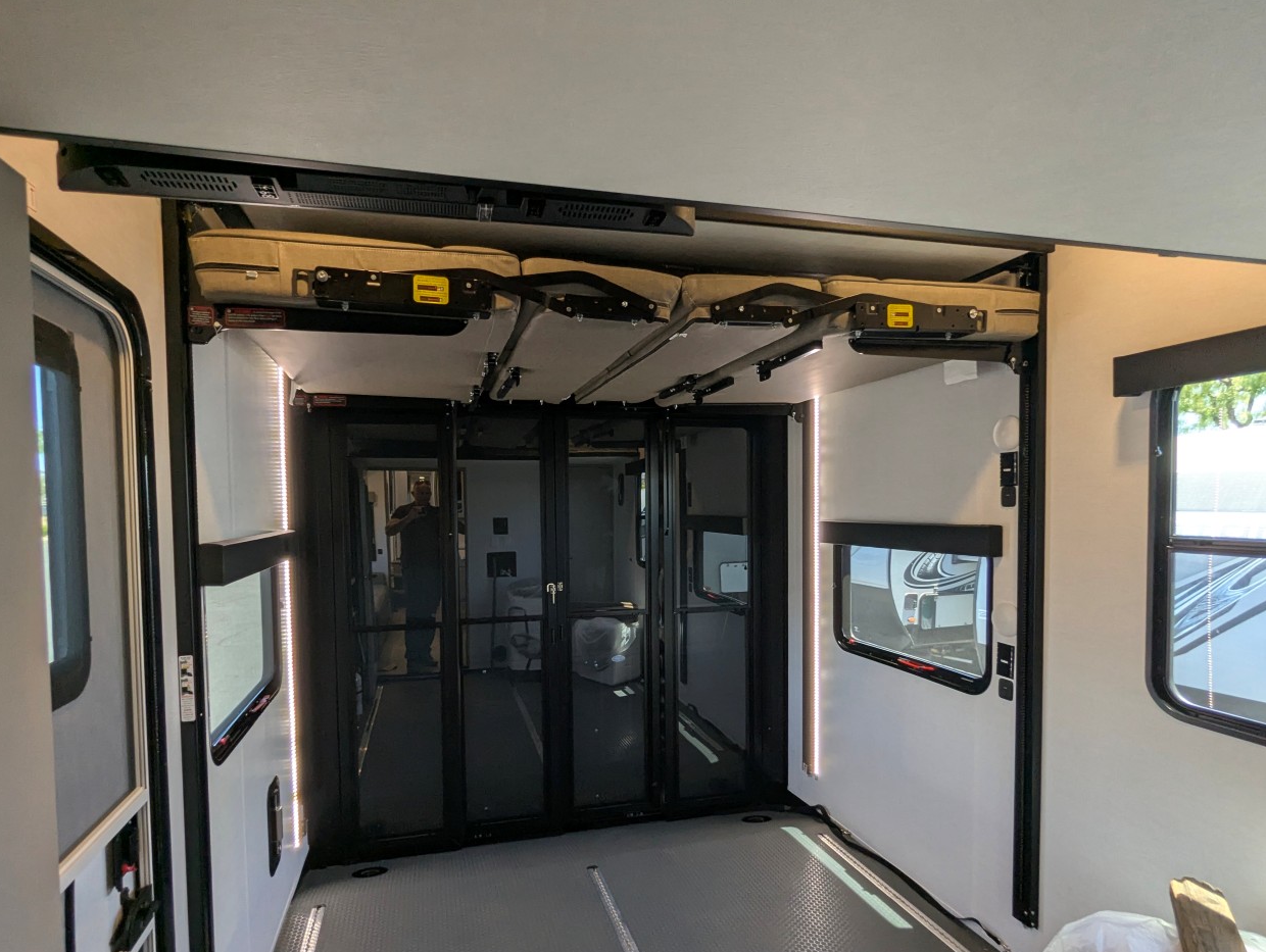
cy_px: 532
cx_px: 592
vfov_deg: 71.5
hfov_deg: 87.6
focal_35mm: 18
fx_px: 659
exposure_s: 1/76.8
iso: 112
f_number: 2.2
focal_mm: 2.35
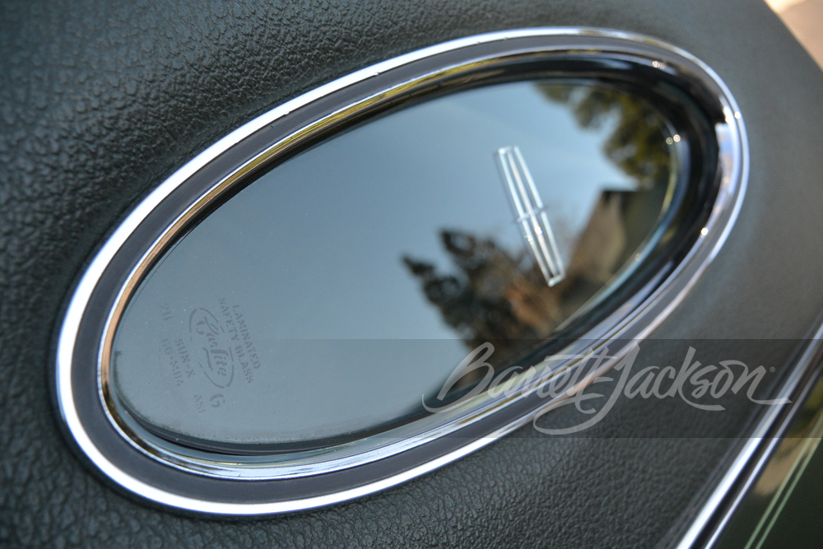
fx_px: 663
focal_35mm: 29
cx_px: 412
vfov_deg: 45.0
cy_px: 274
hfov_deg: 63.7
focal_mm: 11
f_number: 3.5
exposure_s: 1/400
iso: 200
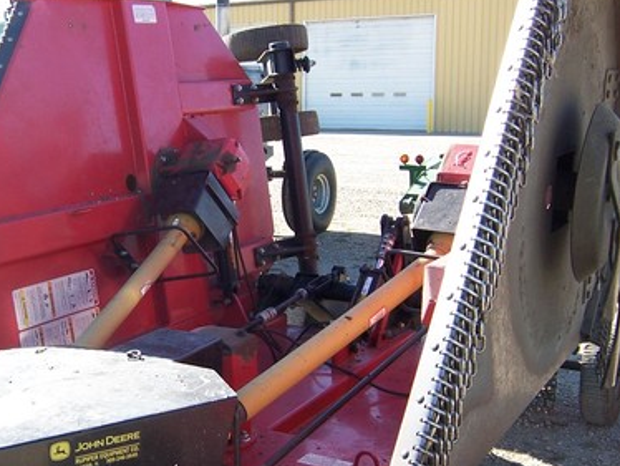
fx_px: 860
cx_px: 194
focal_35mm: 48
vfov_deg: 30.2
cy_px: 274
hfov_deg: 39.1
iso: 80
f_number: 3.4
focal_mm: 5.5
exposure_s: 1/250
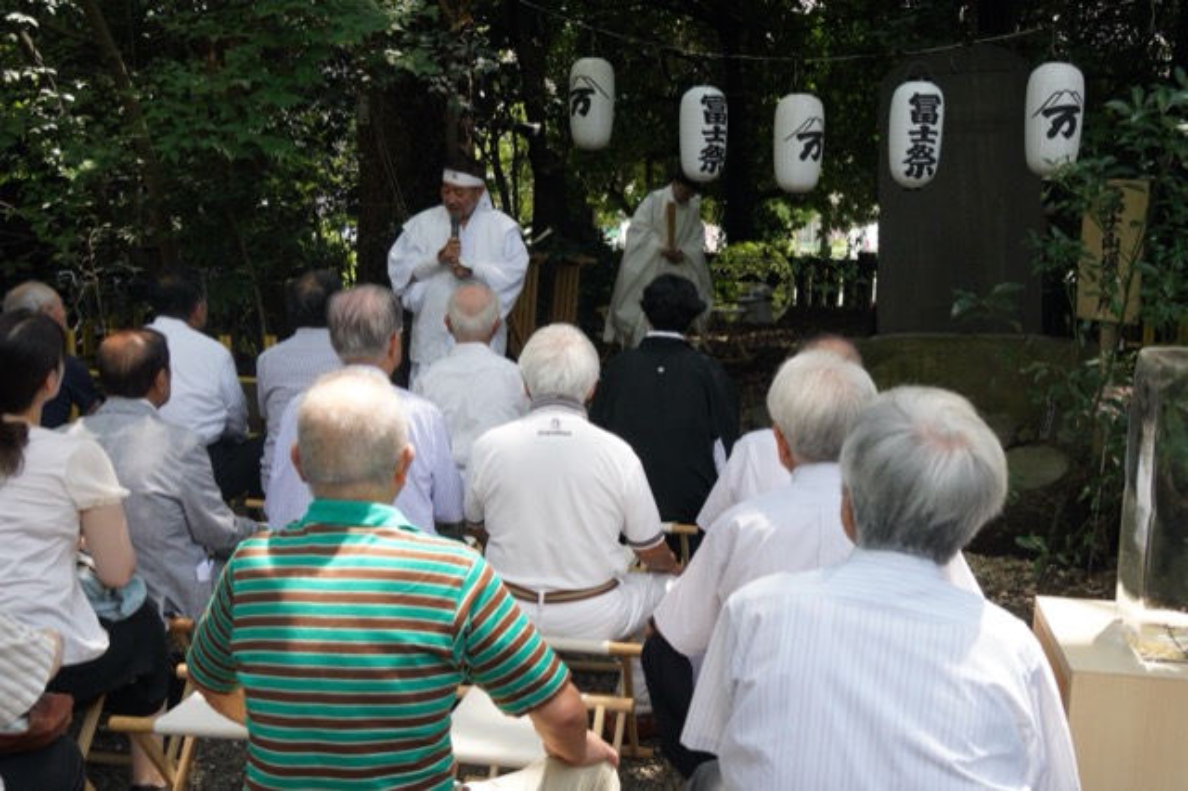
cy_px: 396
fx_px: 1385
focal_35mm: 42
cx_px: 594
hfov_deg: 46.4
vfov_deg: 31.9
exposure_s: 1/1250
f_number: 5.6
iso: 2000
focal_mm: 28
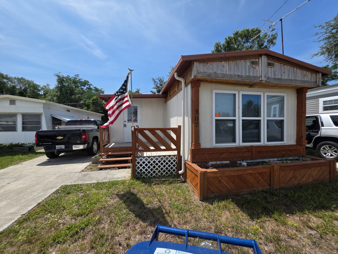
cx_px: 169
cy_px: 127
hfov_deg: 106.2
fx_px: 127
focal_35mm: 13
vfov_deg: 89.9
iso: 40
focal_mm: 2.2
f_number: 1.9
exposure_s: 1/2321
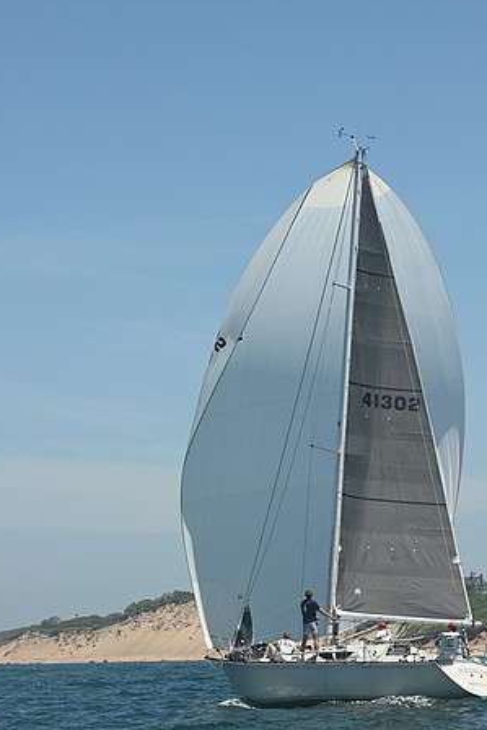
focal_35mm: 132
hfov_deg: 10.4
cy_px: 347
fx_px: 2676
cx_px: 268
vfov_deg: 15.5
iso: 320
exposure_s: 1/1000
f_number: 9
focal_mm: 102
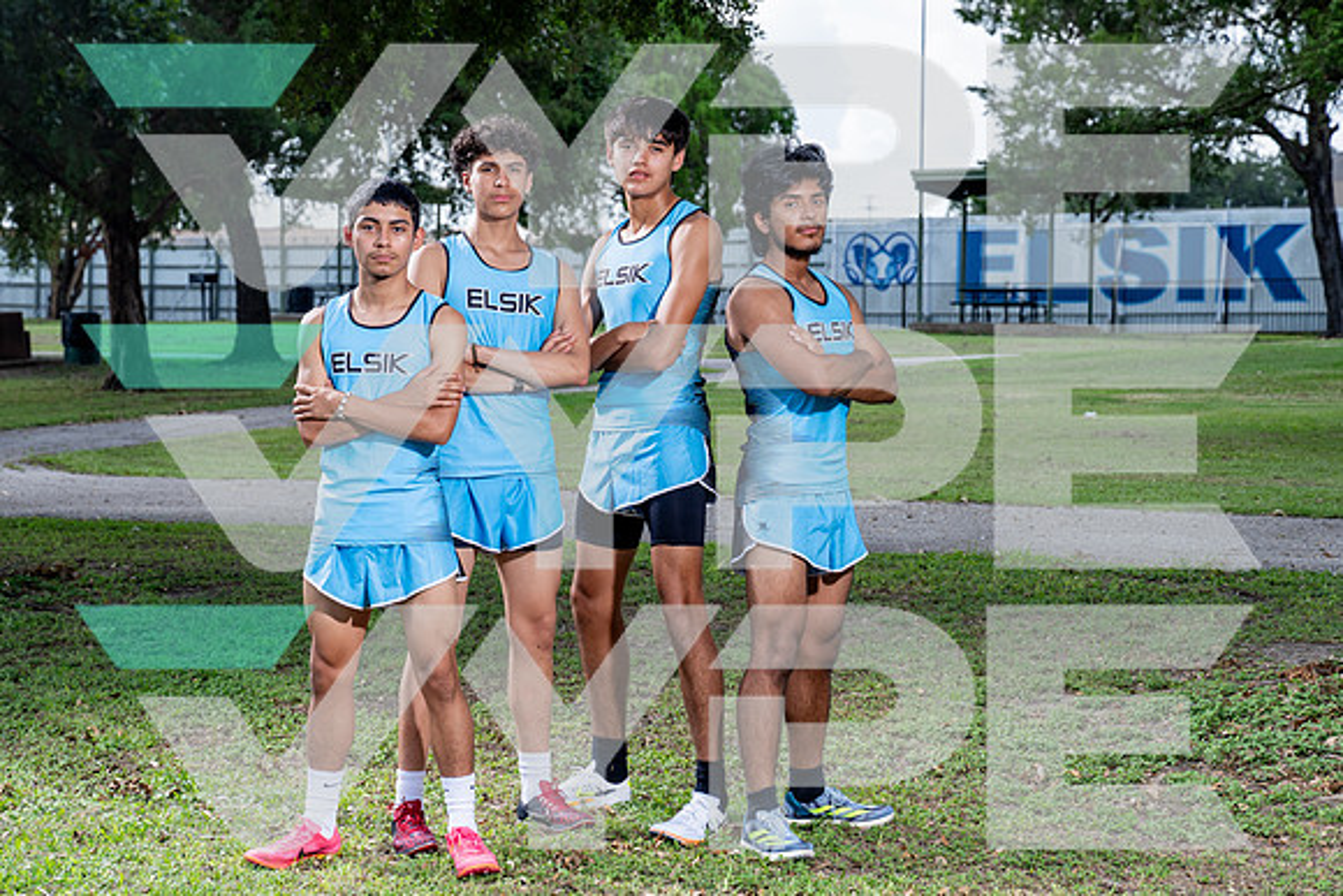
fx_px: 3055
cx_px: 568
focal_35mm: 82
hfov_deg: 24.8
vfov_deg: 16.7
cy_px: 407
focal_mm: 70
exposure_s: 1/250
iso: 100
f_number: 5.6
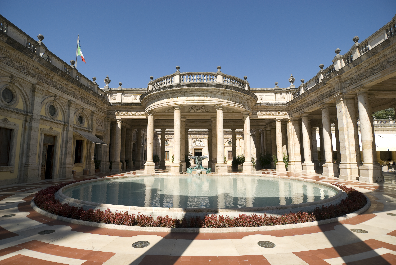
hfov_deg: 89.9
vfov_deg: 67.5
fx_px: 198
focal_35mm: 18
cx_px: 198
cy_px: 132
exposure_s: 1/500
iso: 100
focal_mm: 12
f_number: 5
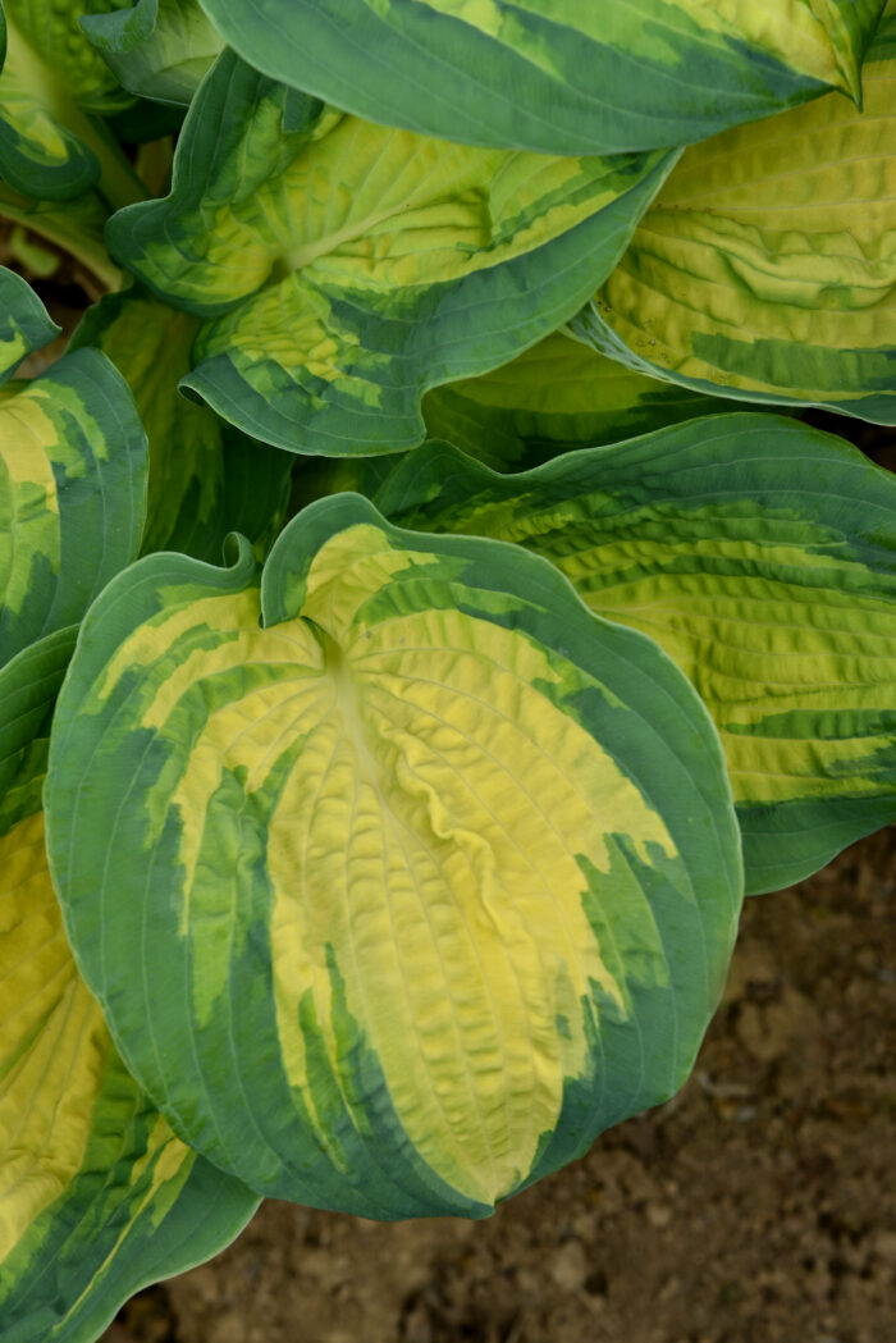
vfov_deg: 17.1
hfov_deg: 11.4
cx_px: 448
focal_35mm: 120
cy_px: 672
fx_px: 4477
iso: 200
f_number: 8
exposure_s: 1/200
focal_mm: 120
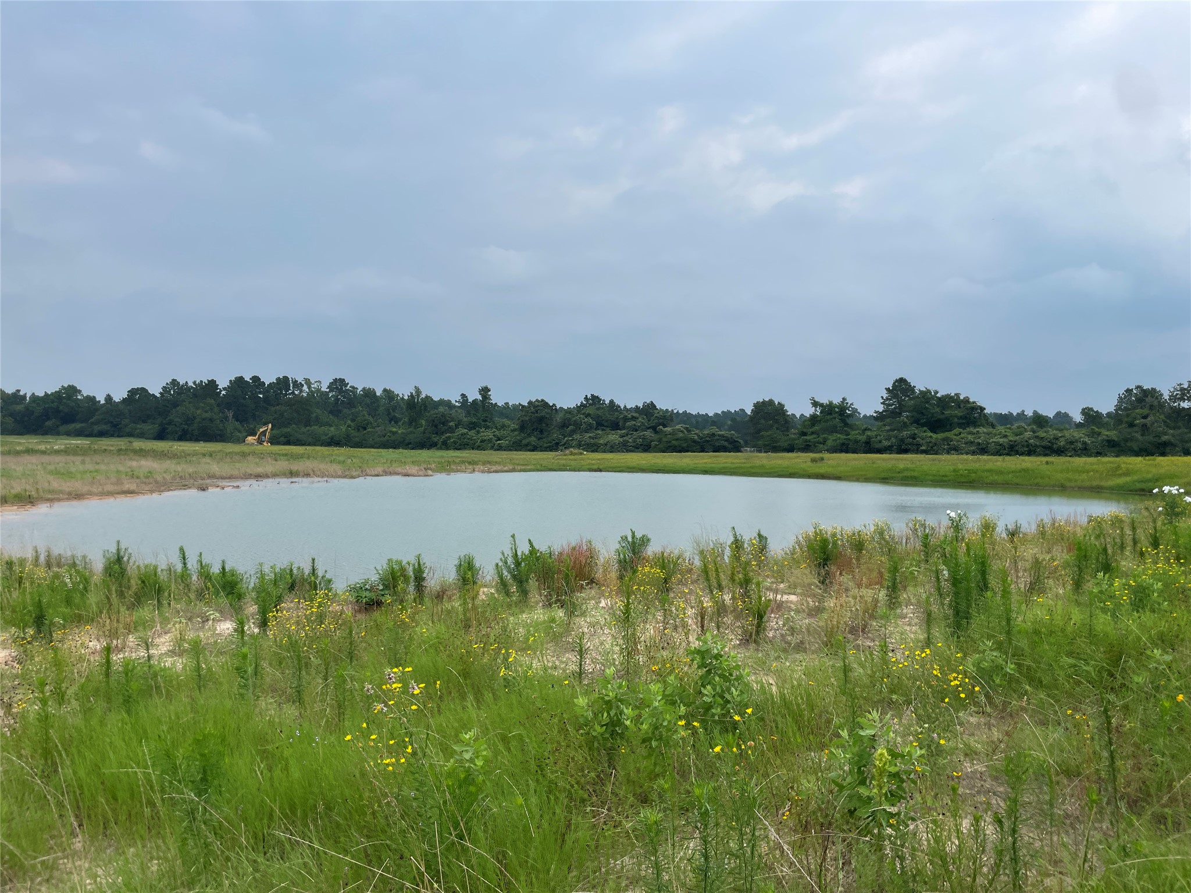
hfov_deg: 67.3
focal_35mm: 26
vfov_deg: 53.1
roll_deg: -1.3
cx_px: 596
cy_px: 446
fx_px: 895
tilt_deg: +0.7
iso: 32
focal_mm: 4.2
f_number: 1.6
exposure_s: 1/4000
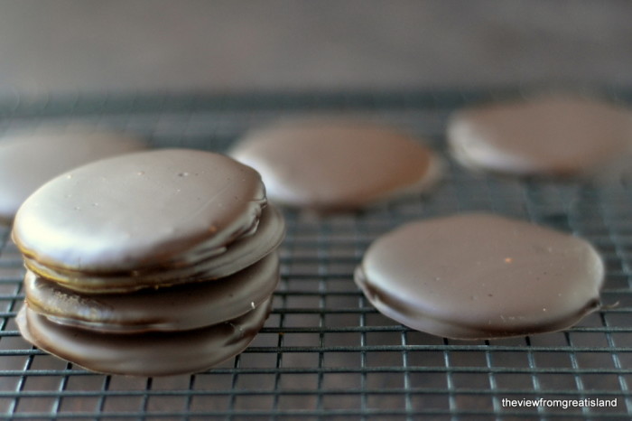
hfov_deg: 27.0
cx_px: 316
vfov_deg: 18.2
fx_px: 1316
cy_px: 210
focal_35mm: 75
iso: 1600
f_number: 2.2
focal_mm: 50
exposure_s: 1/500
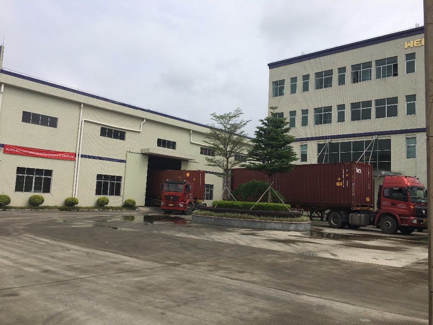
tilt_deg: +6.2
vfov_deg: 48.2
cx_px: 216
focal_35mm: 29
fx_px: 363
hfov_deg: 61.7
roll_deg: -3.2
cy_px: 162
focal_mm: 4.15
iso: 25
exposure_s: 1/3205
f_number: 2.2
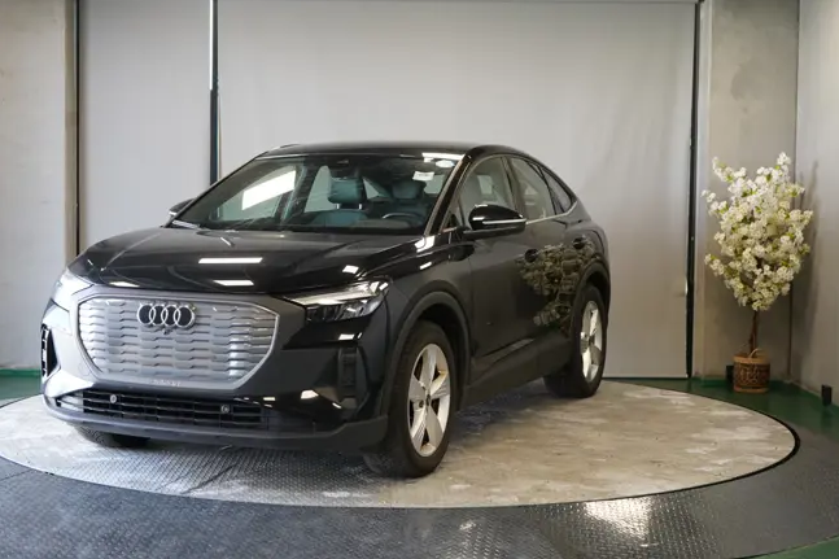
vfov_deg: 23.0
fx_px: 1375
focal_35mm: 59
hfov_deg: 33.9
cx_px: 379
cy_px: 249
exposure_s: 1/160
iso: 2000
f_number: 5
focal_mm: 53
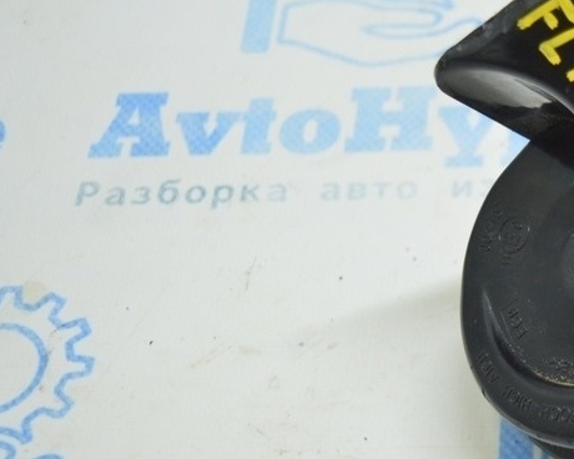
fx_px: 1649
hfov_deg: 19.0
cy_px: 300
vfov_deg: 15.8
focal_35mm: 97
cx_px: 625
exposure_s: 1/40
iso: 400
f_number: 4.2
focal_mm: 31
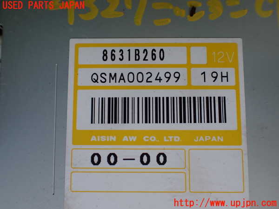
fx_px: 242
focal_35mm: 30
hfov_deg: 60.0
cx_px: 140
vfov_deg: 46.8
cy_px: 104
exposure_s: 1/125
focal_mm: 5.4
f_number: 2.3
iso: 100
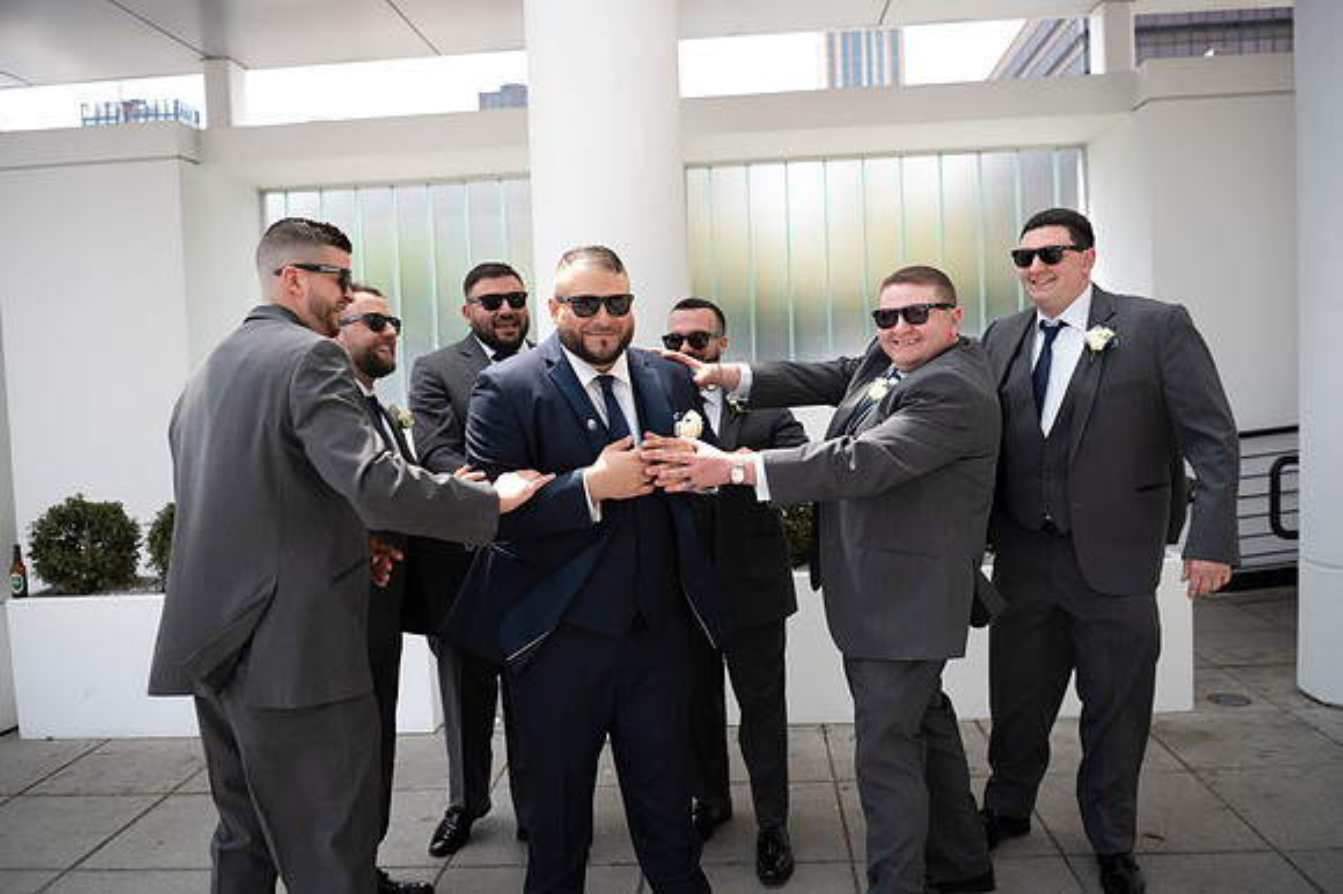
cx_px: 672
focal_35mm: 30
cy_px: 447
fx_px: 1118
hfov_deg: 62.0
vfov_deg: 43.6
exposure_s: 1/250
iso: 50
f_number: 2.8
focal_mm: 30
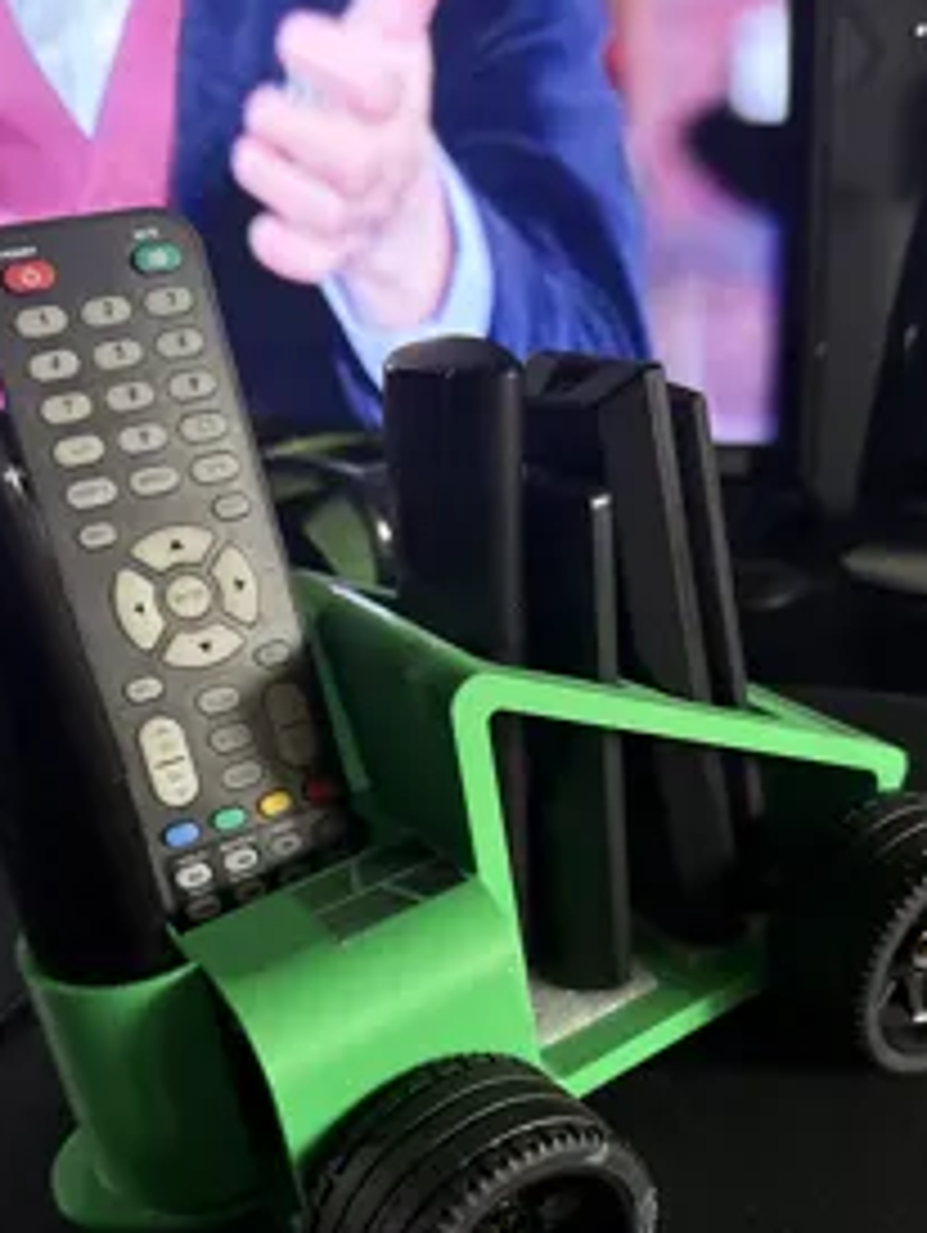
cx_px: 518
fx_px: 1248
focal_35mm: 35
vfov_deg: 52.0
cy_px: 774
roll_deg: +6.8
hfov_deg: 40.7
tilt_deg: -28.4
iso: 1000
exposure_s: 1/40
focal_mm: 6.76
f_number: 1.78
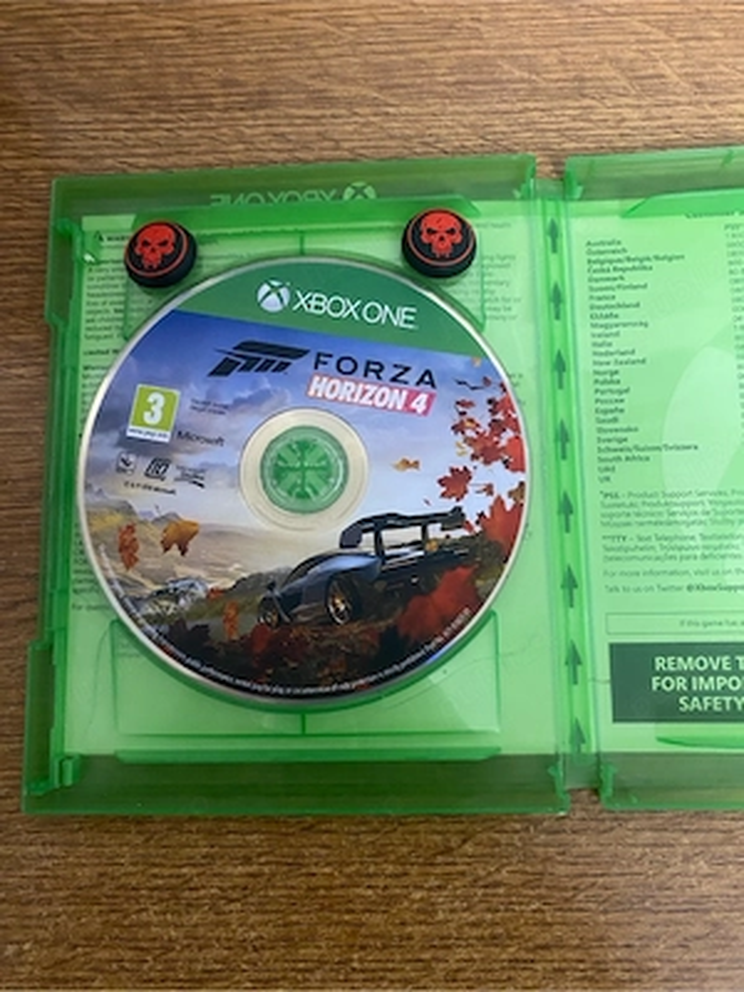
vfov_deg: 67.3
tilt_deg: -80.7
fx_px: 745
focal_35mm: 26
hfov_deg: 53.1
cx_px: 372
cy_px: 496
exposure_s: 1/33
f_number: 1.8
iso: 500
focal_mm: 4.25
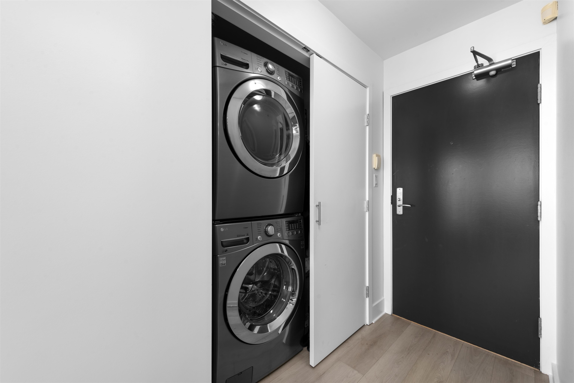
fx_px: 223
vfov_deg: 81.2
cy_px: 192
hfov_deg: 104.2
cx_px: 287
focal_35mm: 14
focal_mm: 14
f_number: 8
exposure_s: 1/3
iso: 100
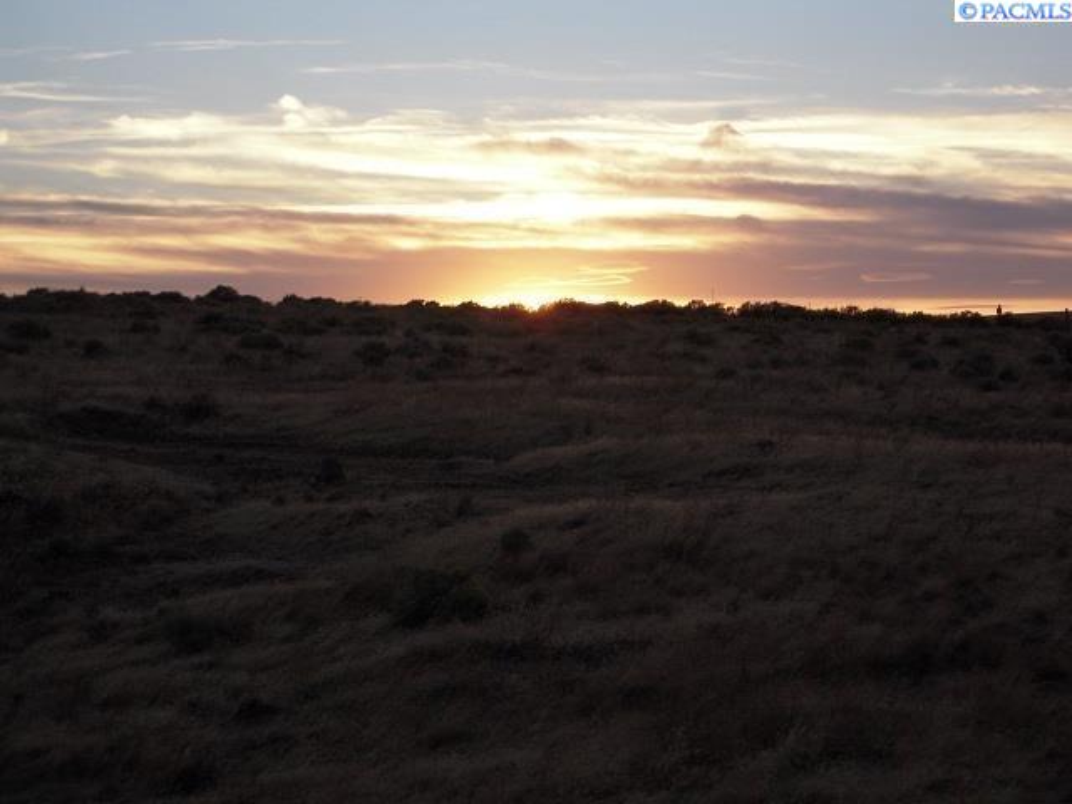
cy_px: 402
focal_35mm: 105
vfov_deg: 14.1
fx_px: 3252
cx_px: 536
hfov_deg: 18.7
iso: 100
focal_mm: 18.8
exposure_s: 1/160
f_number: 5.6
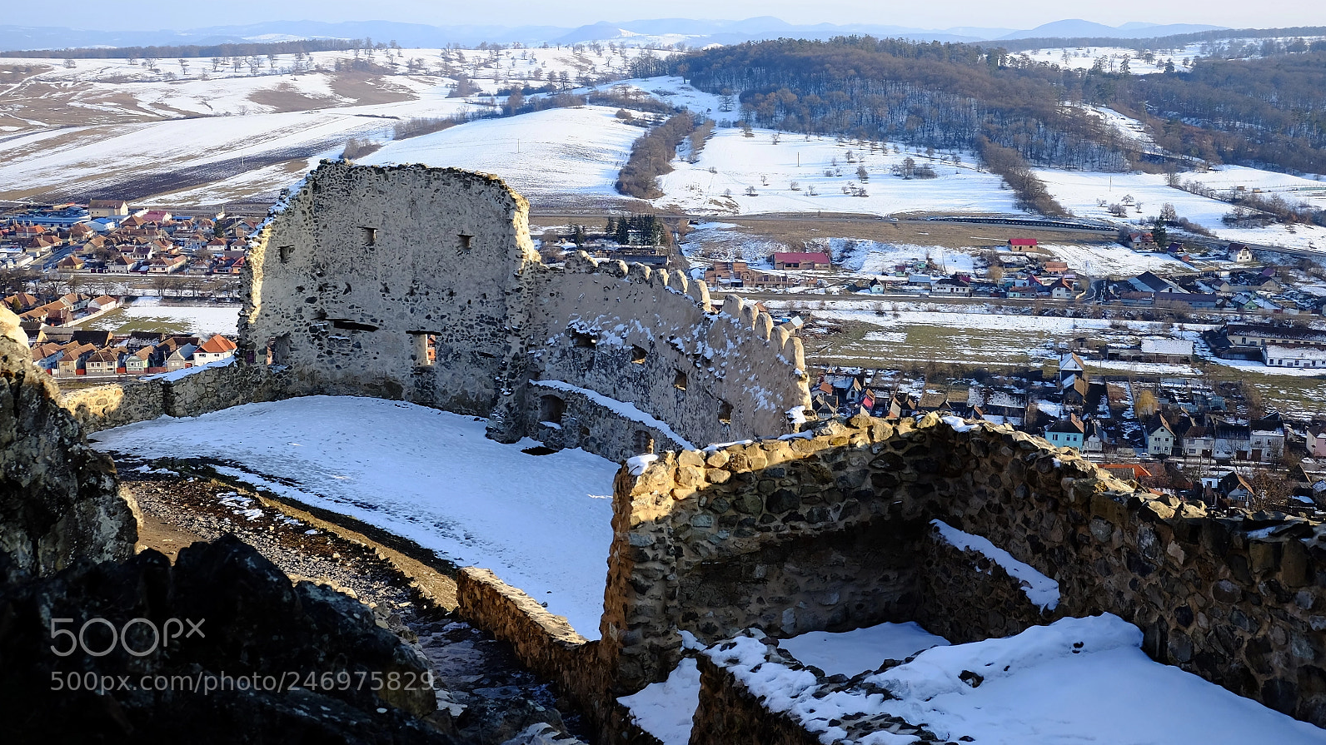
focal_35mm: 40
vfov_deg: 29.6
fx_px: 1406
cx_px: 665
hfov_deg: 50.5
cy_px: 303
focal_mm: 25.4
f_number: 4
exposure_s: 1/1000
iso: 400
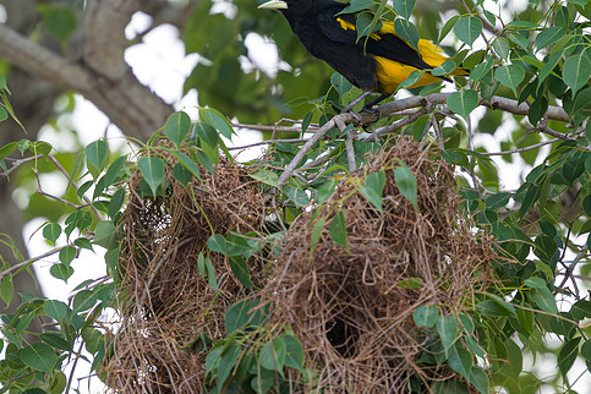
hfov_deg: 1.5
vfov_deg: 1.0
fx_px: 21947
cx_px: 289
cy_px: 167
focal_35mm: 1337
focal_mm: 560
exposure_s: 1/320
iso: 2200
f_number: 4
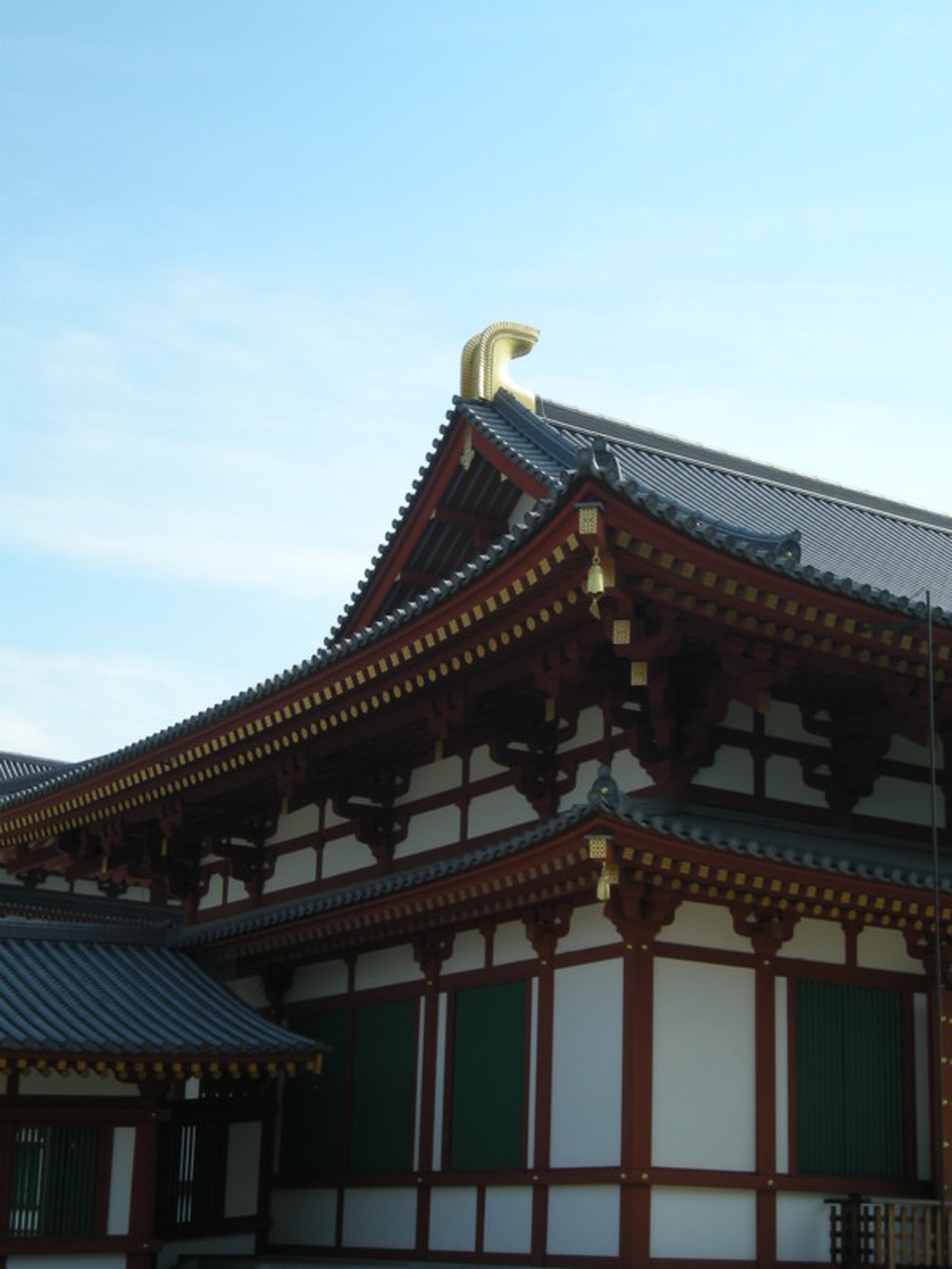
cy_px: 634
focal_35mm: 61
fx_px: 2237
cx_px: 476
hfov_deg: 24.0
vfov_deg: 31.7
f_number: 7
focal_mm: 9.9
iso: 50
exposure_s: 1/160
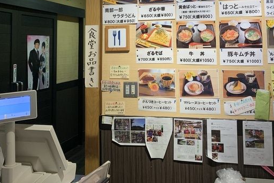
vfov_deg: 30.0
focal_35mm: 43
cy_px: 22
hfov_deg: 45.3
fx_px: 327
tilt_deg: +4.8
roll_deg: +0.7
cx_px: 157
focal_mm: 4.25
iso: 80
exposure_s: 1/50
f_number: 1.8
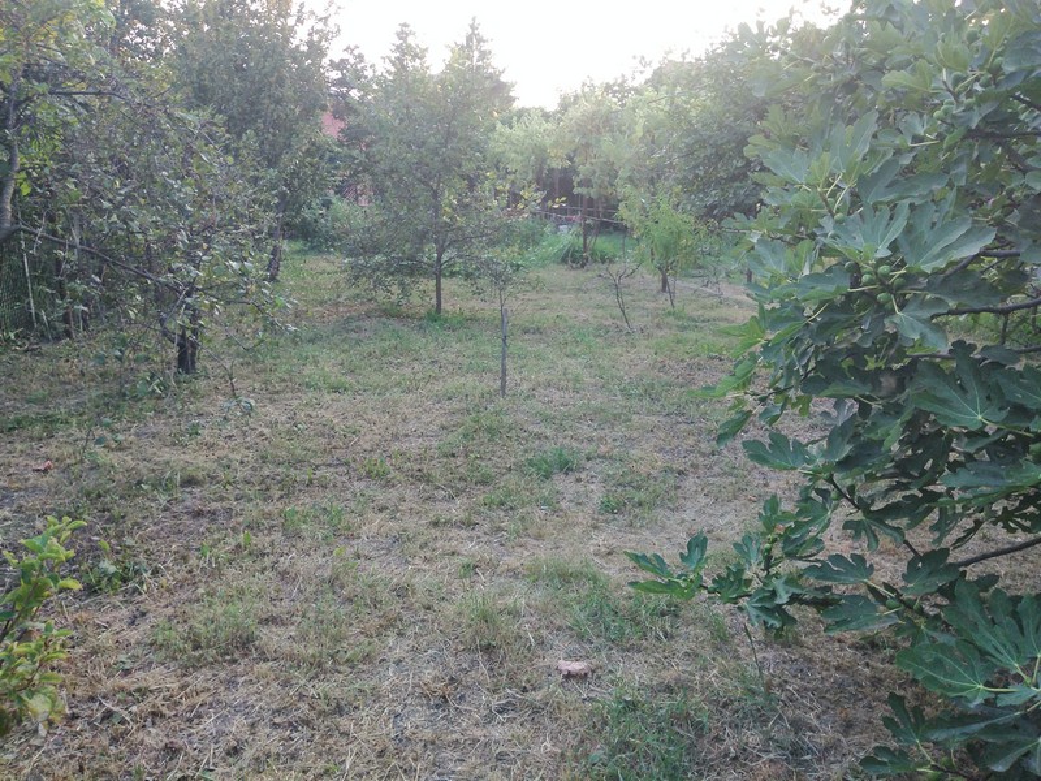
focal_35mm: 26
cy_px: 390
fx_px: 782
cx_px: 520
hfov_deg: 67.3
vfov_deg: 53.1
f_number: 1.8
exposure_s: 1/100
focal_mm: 3.6
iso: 175
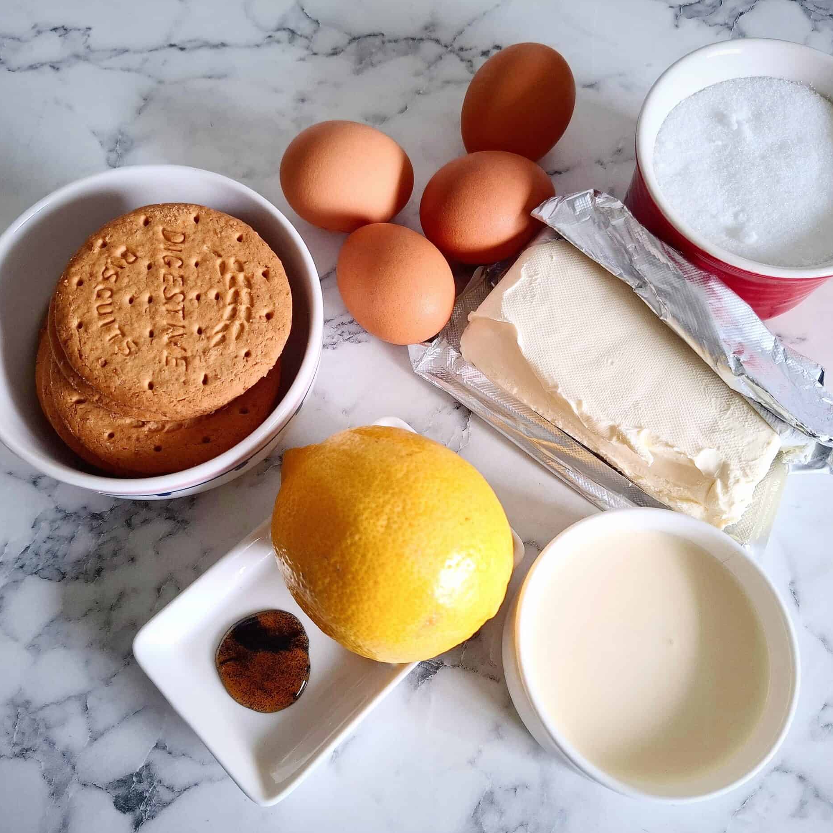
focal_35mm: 28
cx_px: 415
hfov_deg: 57.3
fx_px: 762
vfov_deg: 57.3
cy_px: 422
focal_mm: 5.54
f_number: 1.8
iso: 200
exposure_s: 1/100
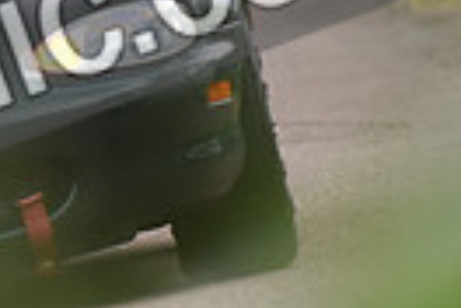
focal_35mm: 1666
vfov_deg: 0.8
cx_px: -230
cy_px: 37
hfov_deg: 1.2
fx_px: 21332
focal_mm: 380
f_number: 4
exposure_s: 1/1000
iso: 1100
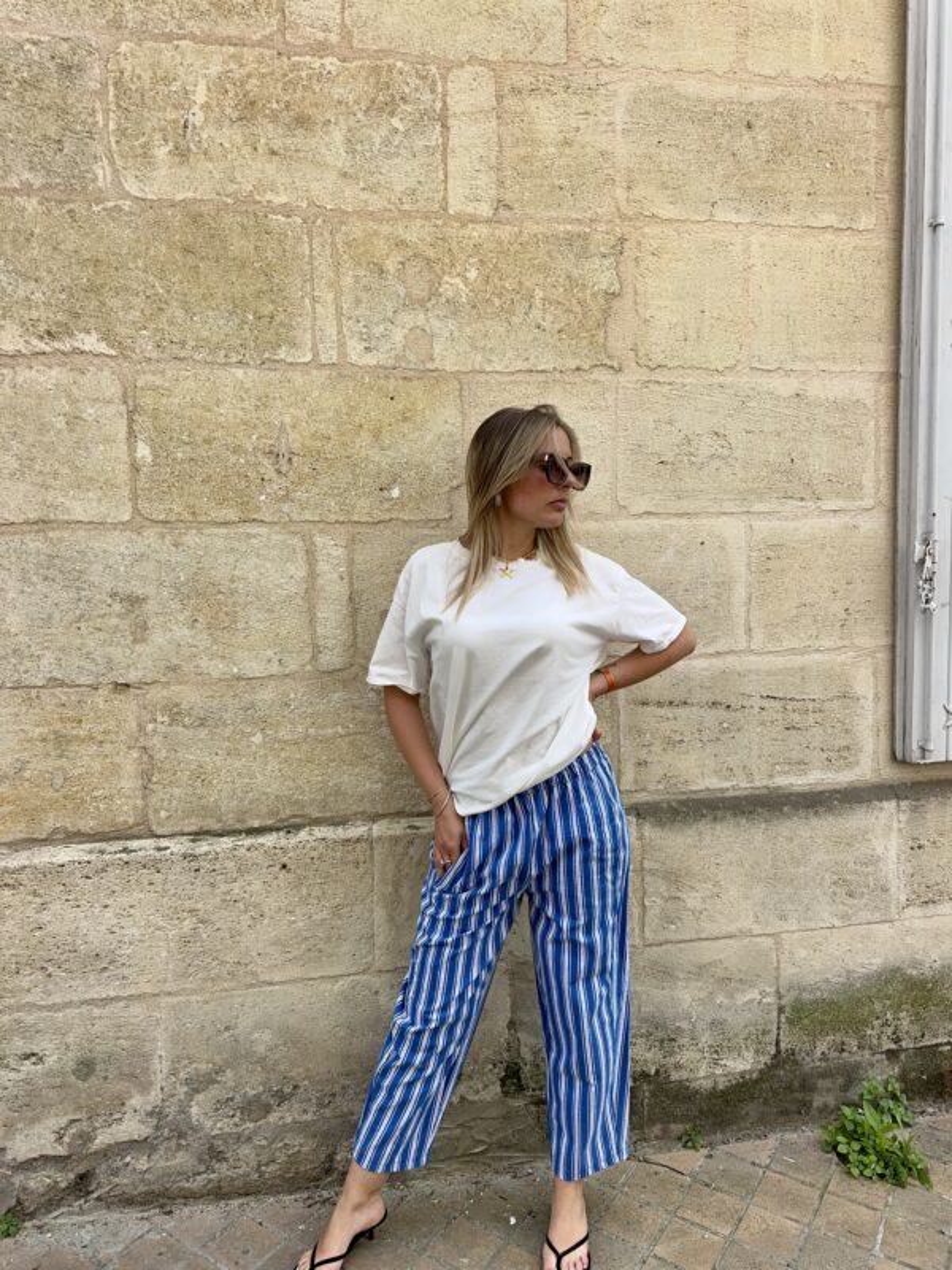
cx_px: 476
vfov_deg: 71.6
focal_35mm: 24
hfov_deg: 56.8
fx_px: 880
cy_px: 635
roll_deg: +0.8
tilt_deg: -2.9
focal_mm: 6.86
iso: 80
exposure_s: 1/1453
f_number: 1.78
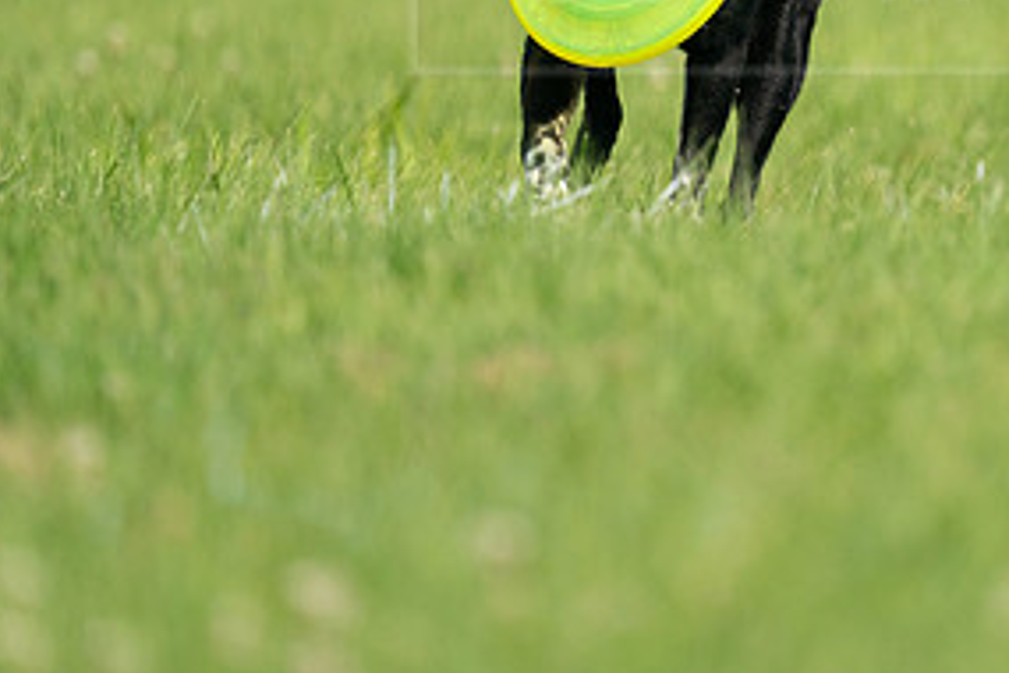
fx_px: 34219
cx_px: 747
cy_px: 19
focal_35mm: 1221
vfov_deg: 1.1
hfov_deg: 1.7
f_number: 6.3
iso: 1250
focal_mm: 600
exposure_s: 1/4000
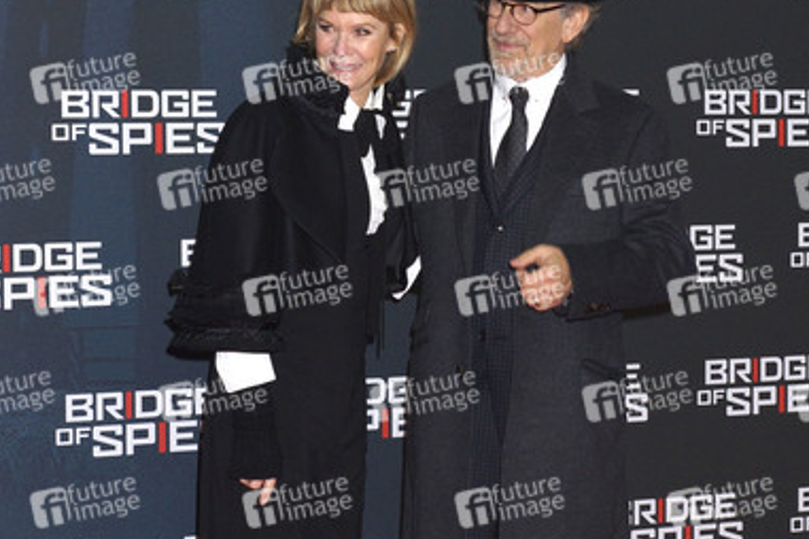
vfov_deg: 11.1
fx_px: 2786
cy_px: 238
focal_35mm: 124
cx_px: 452
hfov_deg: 16.5
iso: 800
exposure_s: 1/400
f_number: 6.3
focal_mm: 50
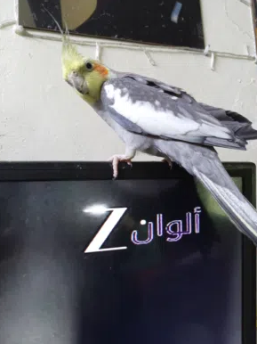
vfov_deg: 63.5
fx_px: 277
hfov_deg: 49.7
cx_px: 131
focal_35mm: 28
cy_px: 174
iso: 680
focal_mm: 3.61
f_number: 1.8
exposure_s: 1/25
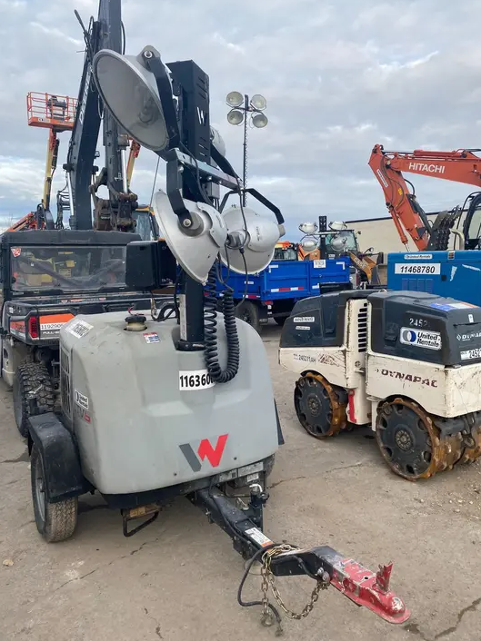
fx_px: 501
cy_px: 310
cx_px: 248
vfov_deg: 65.3
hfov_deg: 51.3
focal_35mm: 27
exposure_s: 1/597
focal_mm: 4.25
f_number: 1.8
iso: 32
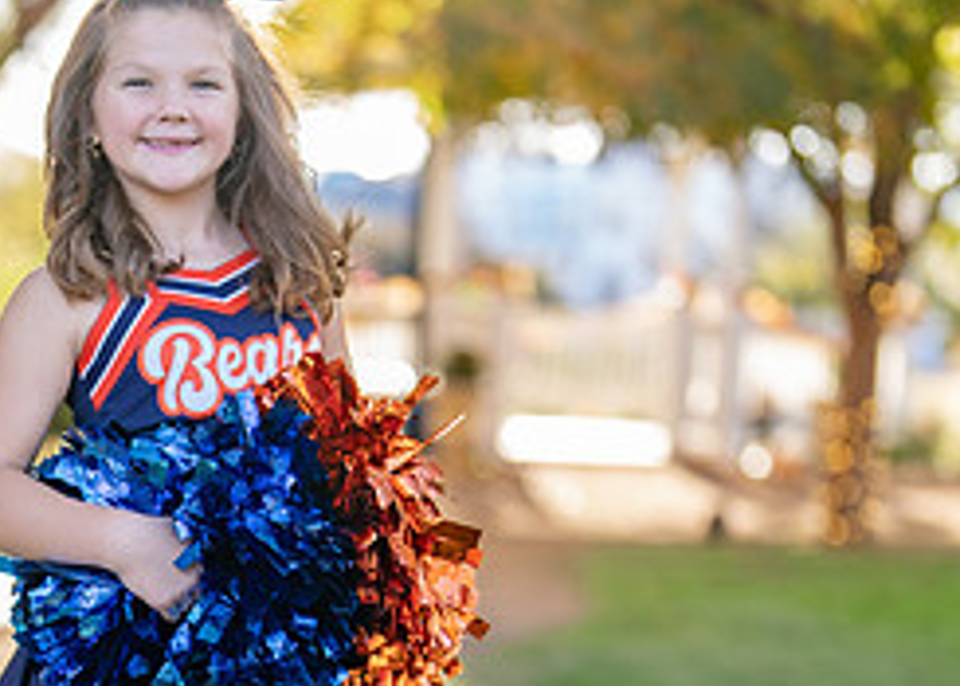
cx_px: 244
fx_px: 3626
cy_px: 666
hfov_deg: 15.0
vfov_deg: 10.7
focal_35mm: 133
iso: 100
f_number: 1.2
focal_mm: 50
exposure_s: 1/640
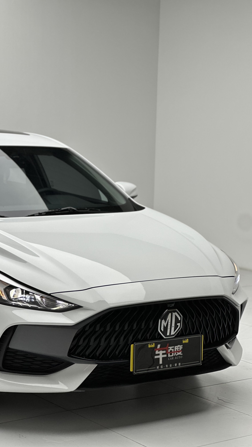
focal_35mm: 84
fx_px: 998
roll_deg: -1.5
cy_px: 224
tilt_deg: -6.7
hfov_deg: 14.4
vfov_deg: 25.3
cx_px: 88
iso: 32
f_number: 2.8
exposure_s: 1/100
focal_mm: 9
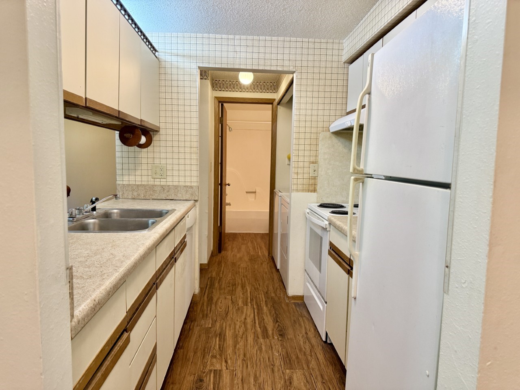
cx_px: 260
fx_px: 361
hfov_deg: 71.6
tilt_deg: -5.4
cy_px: 195
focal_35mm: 24
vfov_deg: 56.8
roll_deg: -1.0
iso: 320
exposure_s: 1/120
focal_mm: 6.76
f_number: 1.78
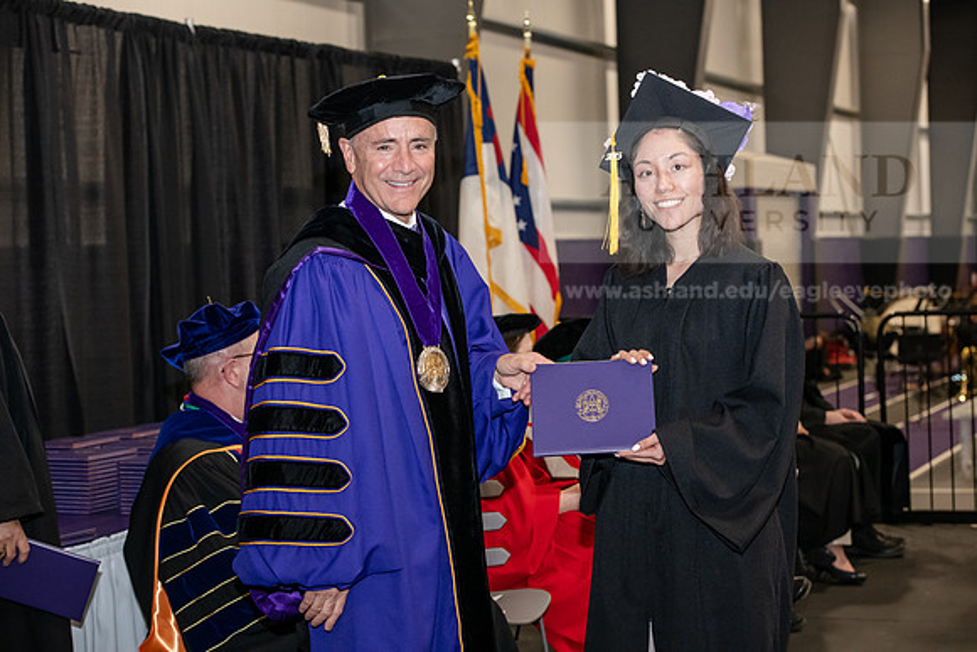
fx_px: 1900
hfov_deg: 28.8
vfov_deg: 19.5
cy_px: 326
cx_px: 488
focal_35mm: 70
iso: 2500
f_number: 5
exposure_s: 1/200
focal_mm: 70
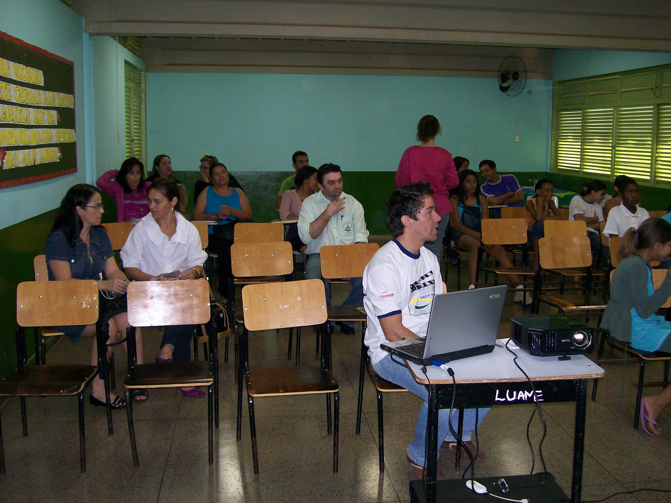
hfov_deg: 51.4
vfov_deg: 39.7
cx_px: 336
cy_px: 252
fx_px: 698
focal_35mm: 36
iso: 140
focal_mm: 6
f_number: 2.7
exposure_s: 1/64
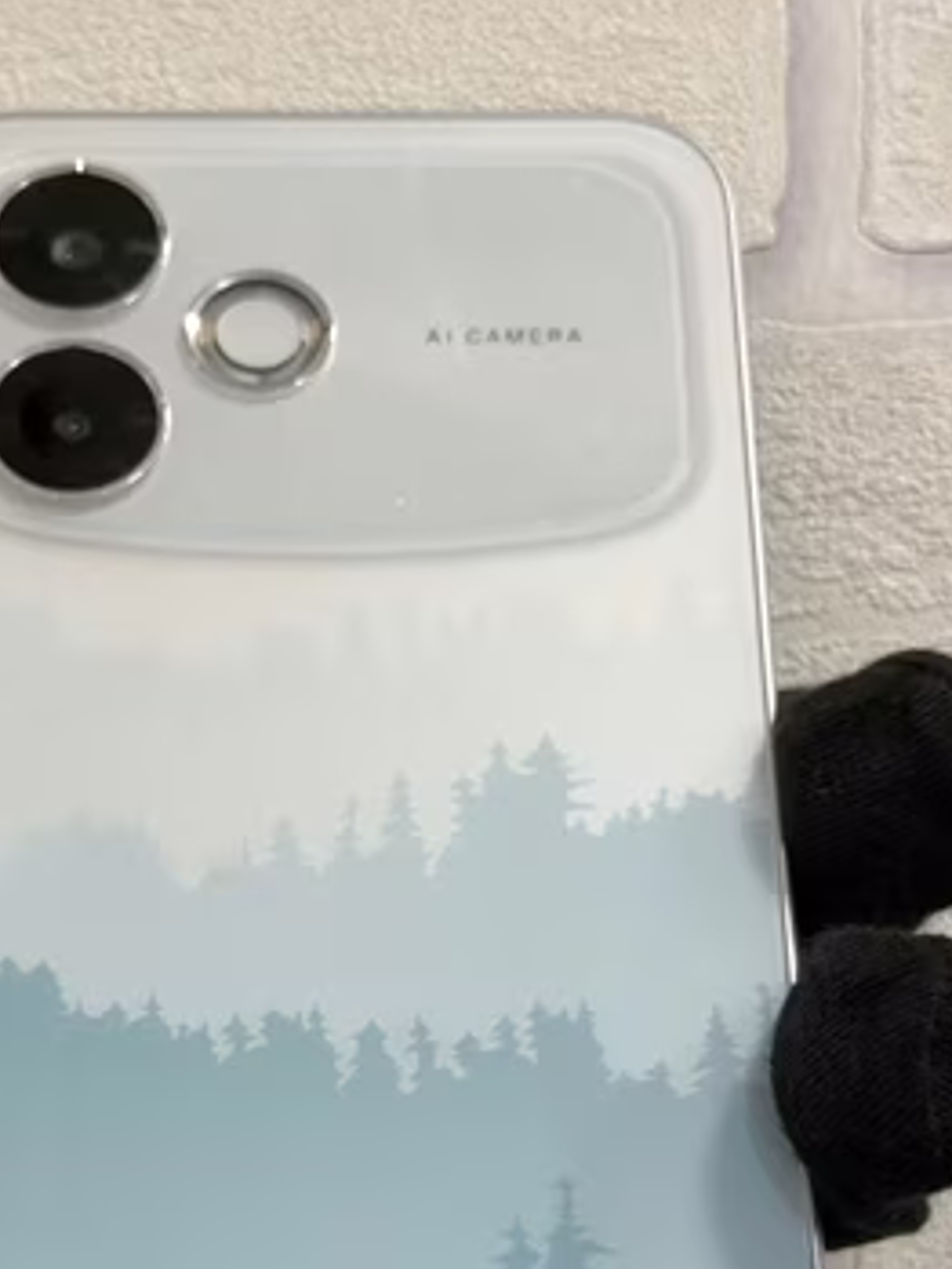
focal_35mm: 88
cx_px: 276
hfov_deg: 16.7
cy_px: 982
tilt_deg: +7.0
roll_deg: -1.6
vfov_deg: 22.0
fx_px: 3225
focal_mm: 6.76
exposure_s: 1/100
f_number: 1.78
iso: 64
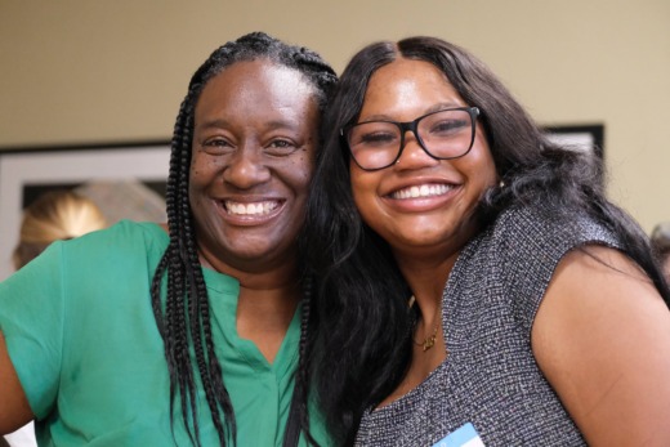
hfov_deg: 27.0
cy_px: 224
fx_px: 1396
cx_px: 335
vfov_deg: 18.2
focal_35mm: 75
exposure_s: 1/240
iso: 6400
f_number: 2.8
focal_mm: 50
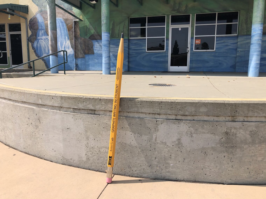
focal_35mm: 28
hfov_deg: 63.4
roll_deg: -0.7
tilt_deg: -7.4
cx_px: 133
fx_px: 215
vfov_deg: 49.7
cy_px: 100
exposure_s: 1/1919
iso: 20
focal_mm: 3.99
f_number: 1.8
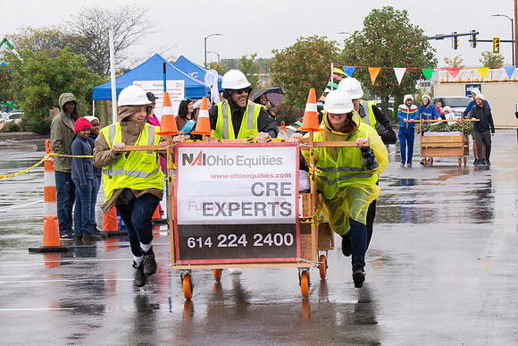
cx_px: 288
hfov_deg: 15.2
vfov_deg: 10.1
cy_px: 201
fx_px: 1946
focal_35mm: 135
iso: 800
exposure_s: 1/400
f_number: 7.1
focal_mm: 70
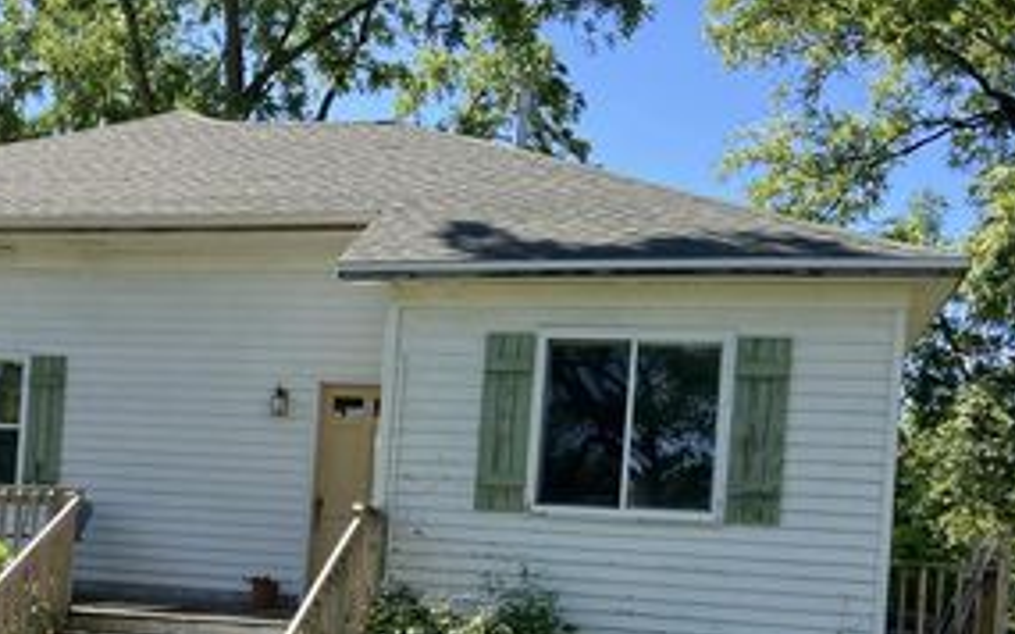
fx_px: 1438
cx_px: 246
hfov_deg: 37.8
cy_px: 579
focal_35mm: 52
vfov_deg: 24.1
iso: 32
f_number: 1.8
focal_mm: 3.99
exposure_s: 1/565
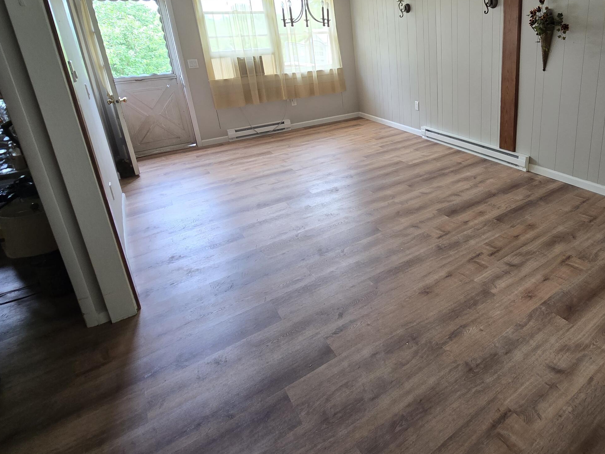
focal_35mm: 20
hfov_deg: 77.6
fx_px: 350
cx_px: 428
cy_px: 156
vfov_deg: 64.5
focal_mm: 2.2
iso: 100
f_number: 2.2
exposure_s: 1/60
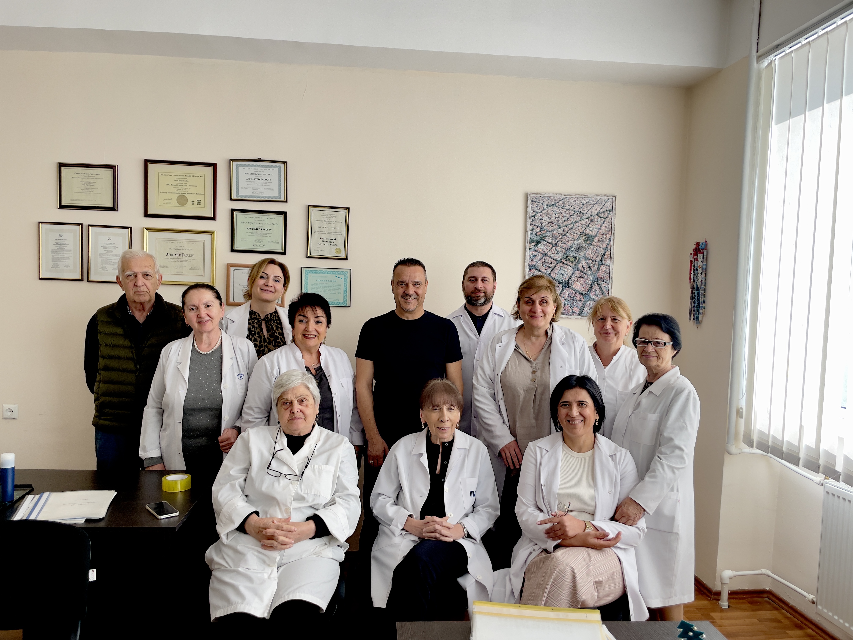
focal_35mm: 26
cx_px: 426
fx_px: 641
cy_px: 320
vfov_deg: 53.1
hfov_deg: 67.3
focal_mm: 4.2
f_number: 1.6
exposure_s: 1/159
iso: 32
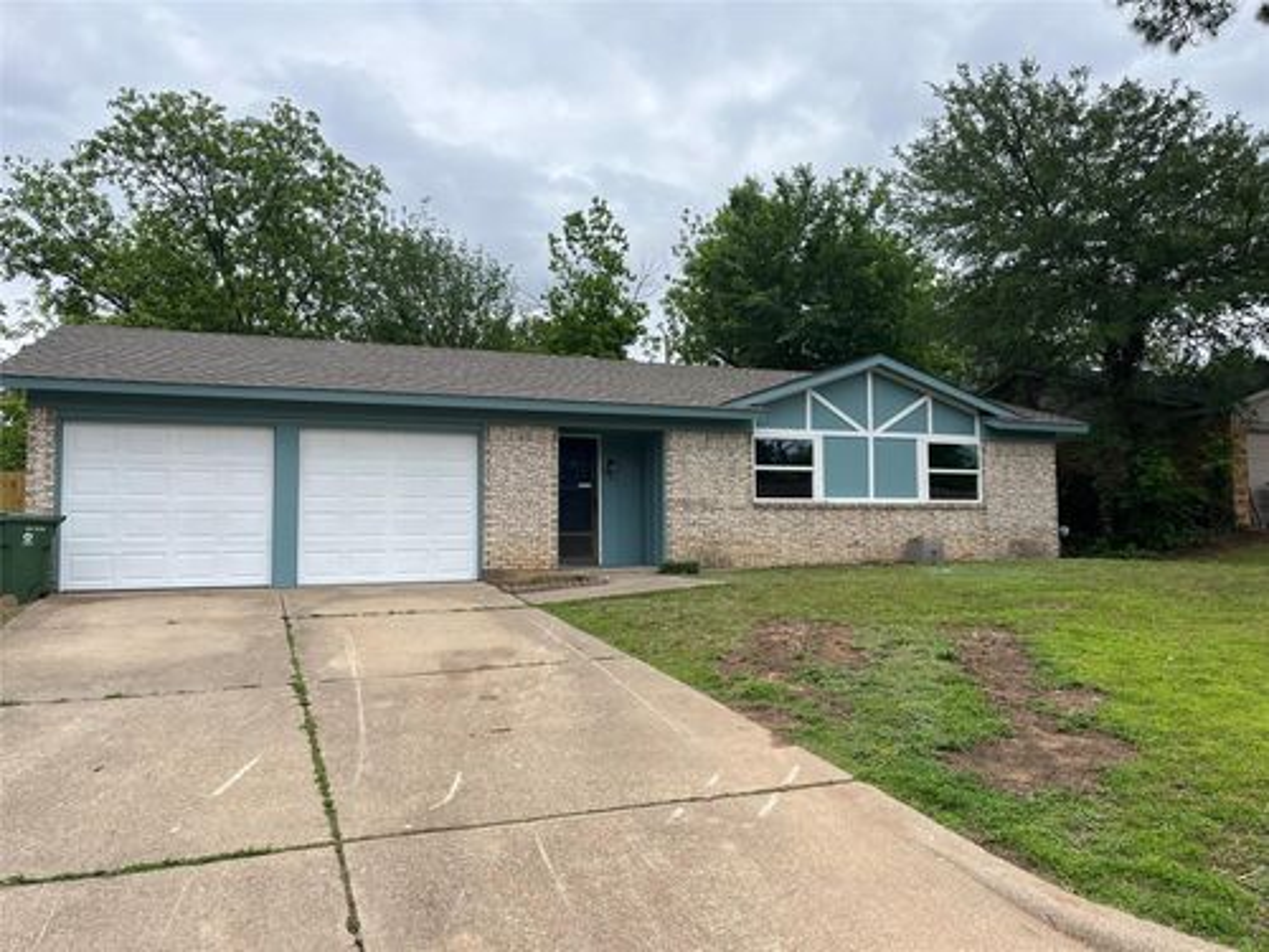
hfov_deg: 67.3
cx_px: 634
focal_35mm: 26
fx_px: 953
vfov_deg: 53.1
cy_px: 476
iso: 50
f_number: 1.6
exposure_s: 1/3521
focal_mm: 5.1
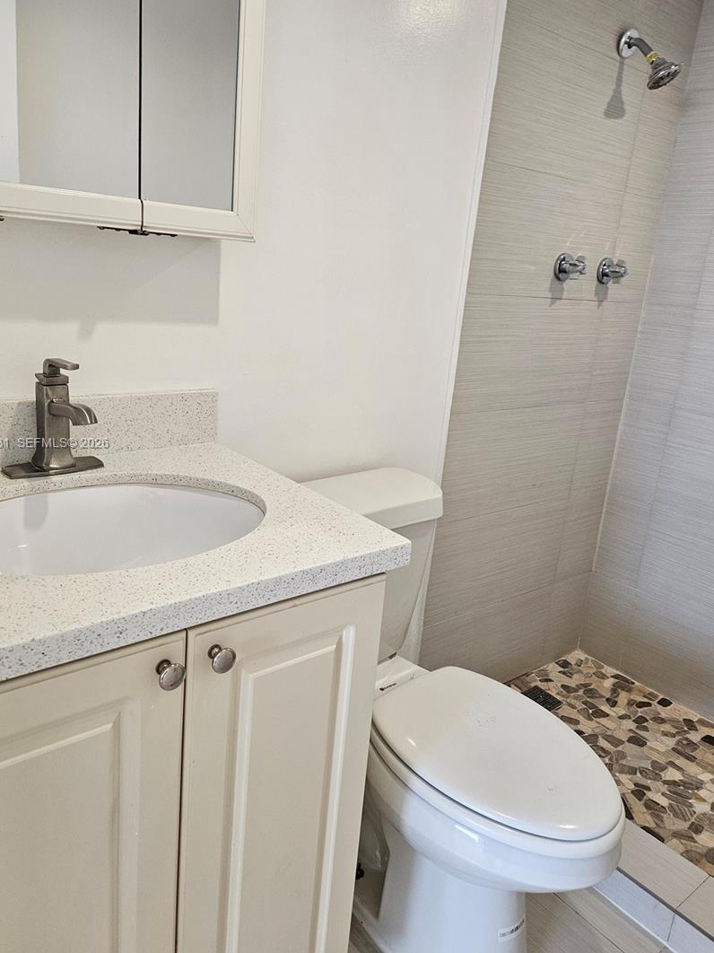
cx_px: 346
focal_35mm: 26
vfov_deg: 67.2
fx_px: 715
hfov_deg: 53.0
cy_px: 444
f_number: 1.8
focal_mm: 5.4
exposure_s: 1/120
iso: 250
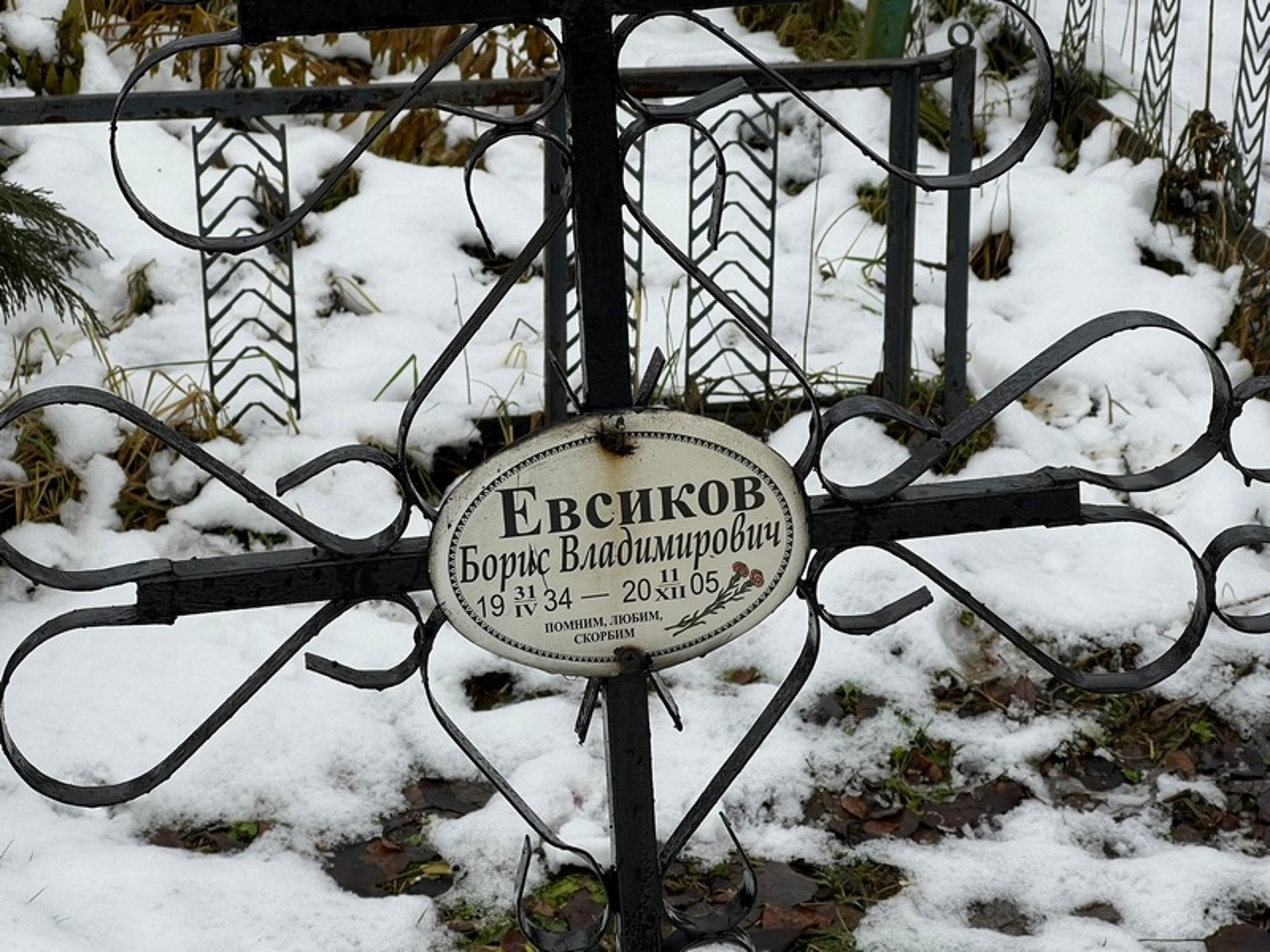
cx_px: 635
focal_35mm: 77
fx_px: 2825
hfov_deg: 25.3
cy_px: 476
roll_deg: +0.0
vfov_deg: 19.1
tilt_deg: -24.0
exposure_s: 1/99
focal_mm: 9
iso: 40
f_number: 2.8
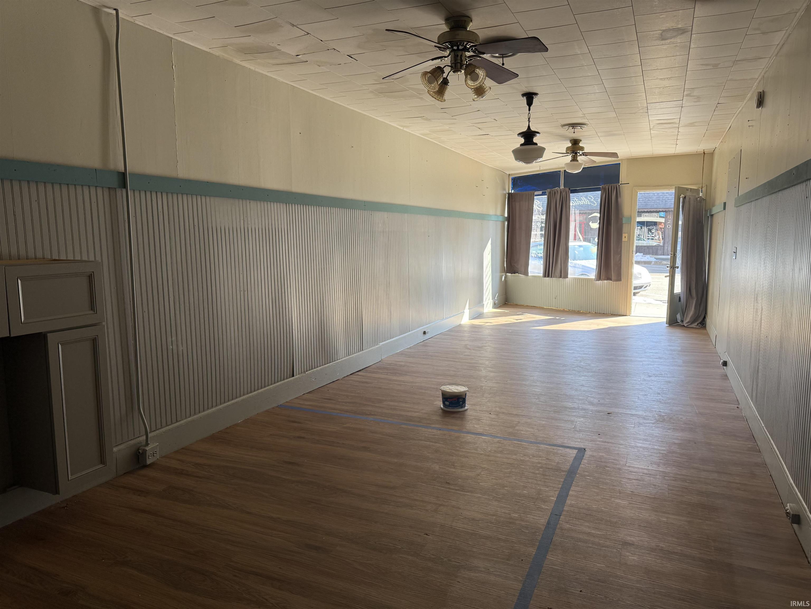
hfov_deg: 71.6
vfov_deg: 56.8
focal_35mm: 24
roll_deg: +0.6
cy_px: 304
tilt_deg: -6.2
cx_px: 406
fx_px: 562
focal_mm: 6.76
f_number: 1.78
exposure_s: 1/173
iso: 80
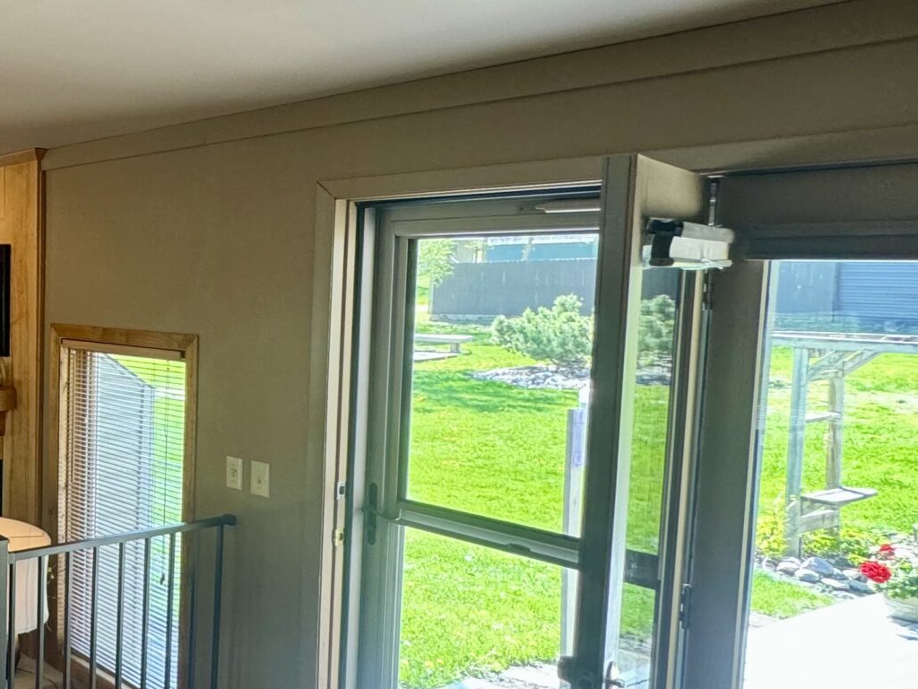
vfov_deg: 40.7
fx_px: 928
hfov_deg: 37.6
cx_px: -217
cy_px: 344
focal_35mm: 35
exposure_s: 1/60
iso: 200
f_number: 2.2
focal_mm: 2.22
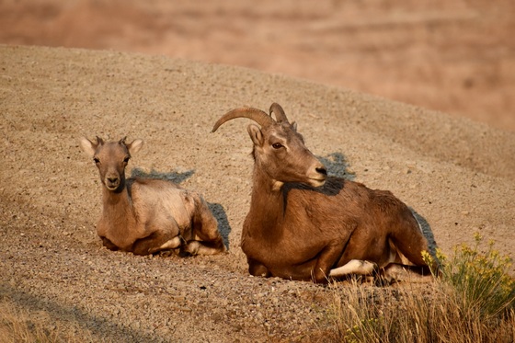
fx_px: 6435
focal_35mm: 450
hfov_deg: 4.6
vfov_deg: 3.1
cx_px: 258
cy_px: 172
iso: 800
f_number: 6.3
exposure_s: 1/800
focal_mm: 300
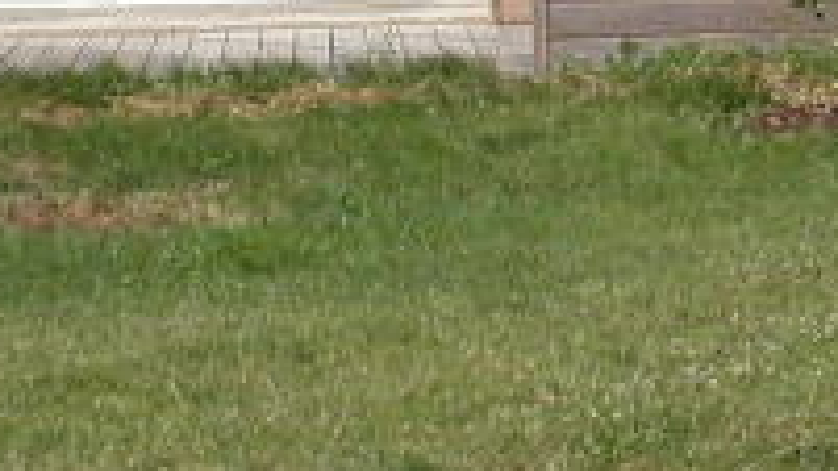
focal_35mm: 211
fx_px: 4688
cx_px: 1067
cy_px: -217
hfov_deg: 10.0
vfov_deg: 5.7
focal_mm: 7.85
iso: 100
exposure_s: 1/364
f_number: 7.5
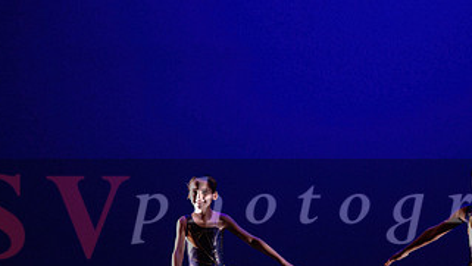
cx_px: 277
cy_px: 104
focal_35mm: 231
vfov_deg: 5.3
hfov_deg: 9.3
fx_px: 2893
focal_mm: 95
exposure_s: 1/200
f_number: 2.8
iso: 1600
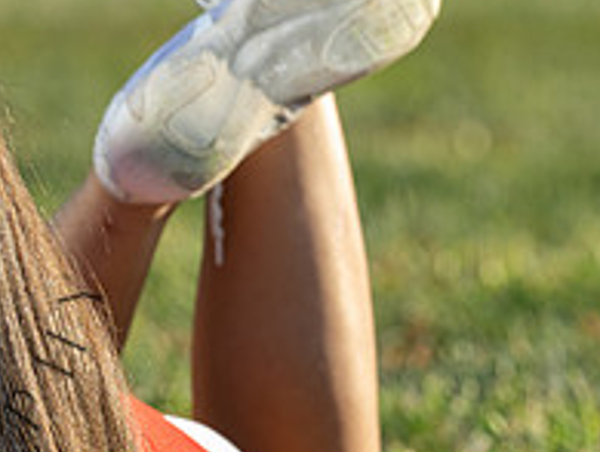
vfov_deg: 1.9
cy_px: 360
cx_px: -229
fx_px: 13458
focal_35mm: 775
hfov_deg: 2.6
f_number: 5
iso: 100
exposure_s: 1/200
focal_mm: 185
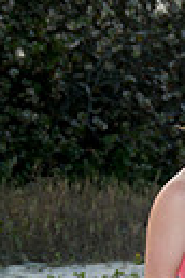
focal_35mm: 293
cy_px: 375
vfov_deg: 7.0
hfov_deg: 4.6
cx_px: 317
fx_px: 2258
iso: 100
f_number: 7.1
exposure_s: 1/250
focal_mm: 56
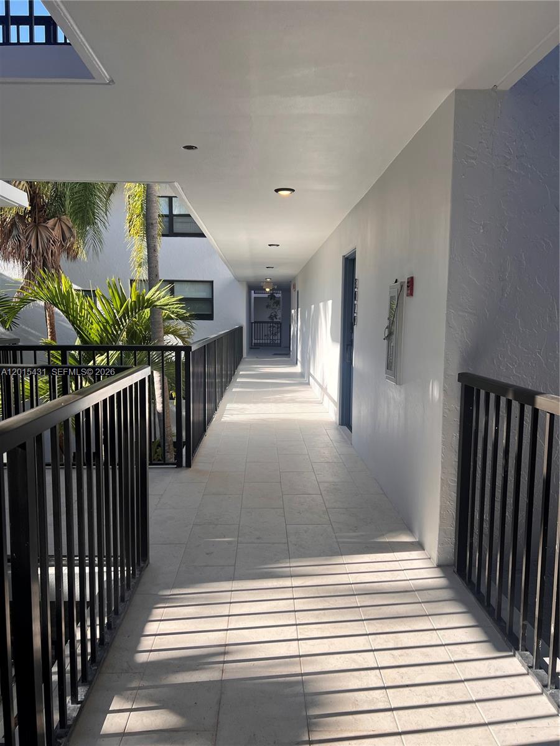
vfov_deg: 67.3
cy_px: 373
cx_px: 280
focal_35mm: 26
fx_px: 561
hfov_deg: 53.1
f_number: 1.5
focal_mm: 5.7
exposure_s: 1/1645
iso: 50
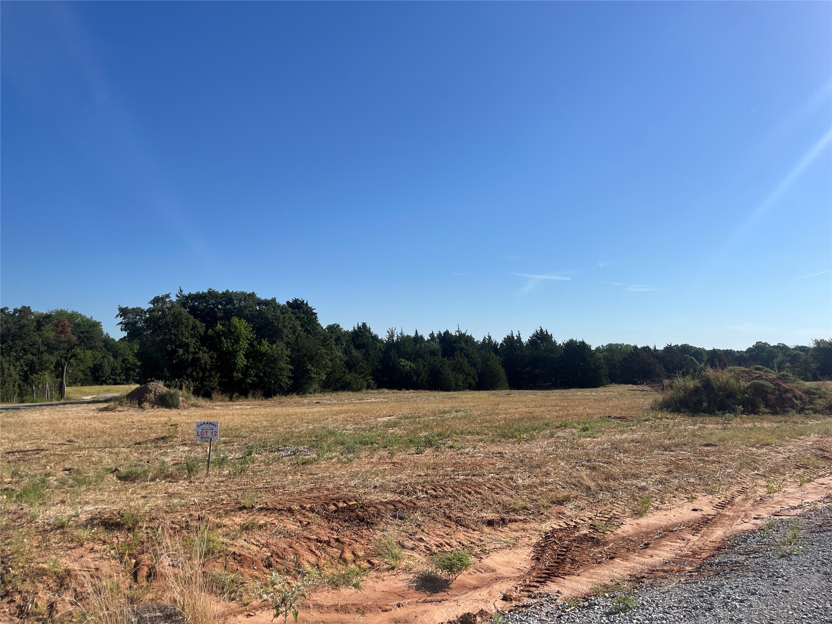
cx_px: 416
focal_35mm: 26
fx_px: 625
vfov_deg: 53.1
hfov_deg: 67.3
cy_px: 312
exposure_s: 1/6173
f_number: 1.6
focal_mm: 5.1
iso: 50
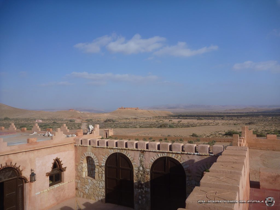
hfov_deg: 63.4
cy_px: 105
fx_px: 226
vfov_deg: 49.7
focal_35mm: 28
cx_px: 140
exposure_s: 1/1000
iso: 80
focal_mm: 4.9
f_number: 3.3
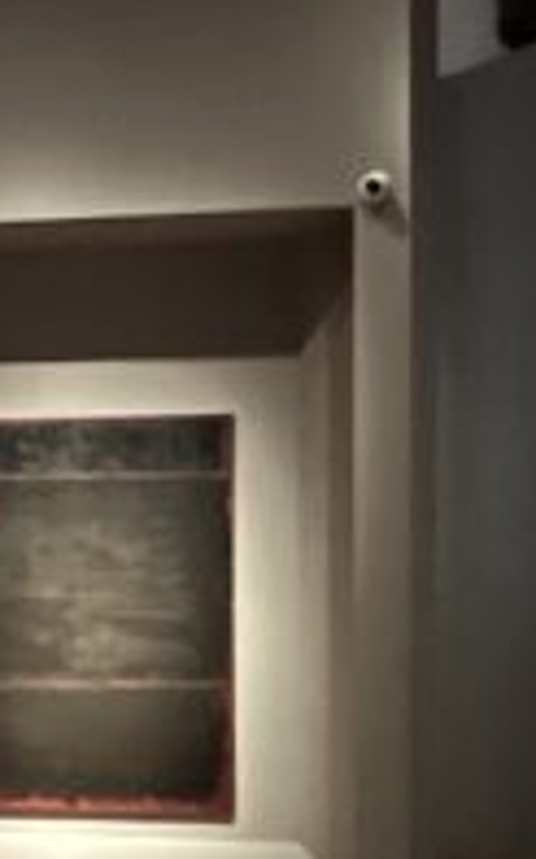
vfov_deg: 34.6
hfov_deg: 20.2
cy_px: 602
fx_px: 1357
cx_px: -187
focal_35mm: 58
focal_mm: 2.22
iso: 1600
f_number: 2.2
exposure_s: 1/12
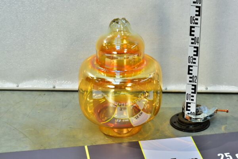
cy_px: 80
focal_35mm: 86
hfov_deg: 23.6
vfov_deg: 15.9
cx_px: 119
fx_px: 569
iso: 500
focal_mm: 86
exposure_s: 1/8
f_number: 13
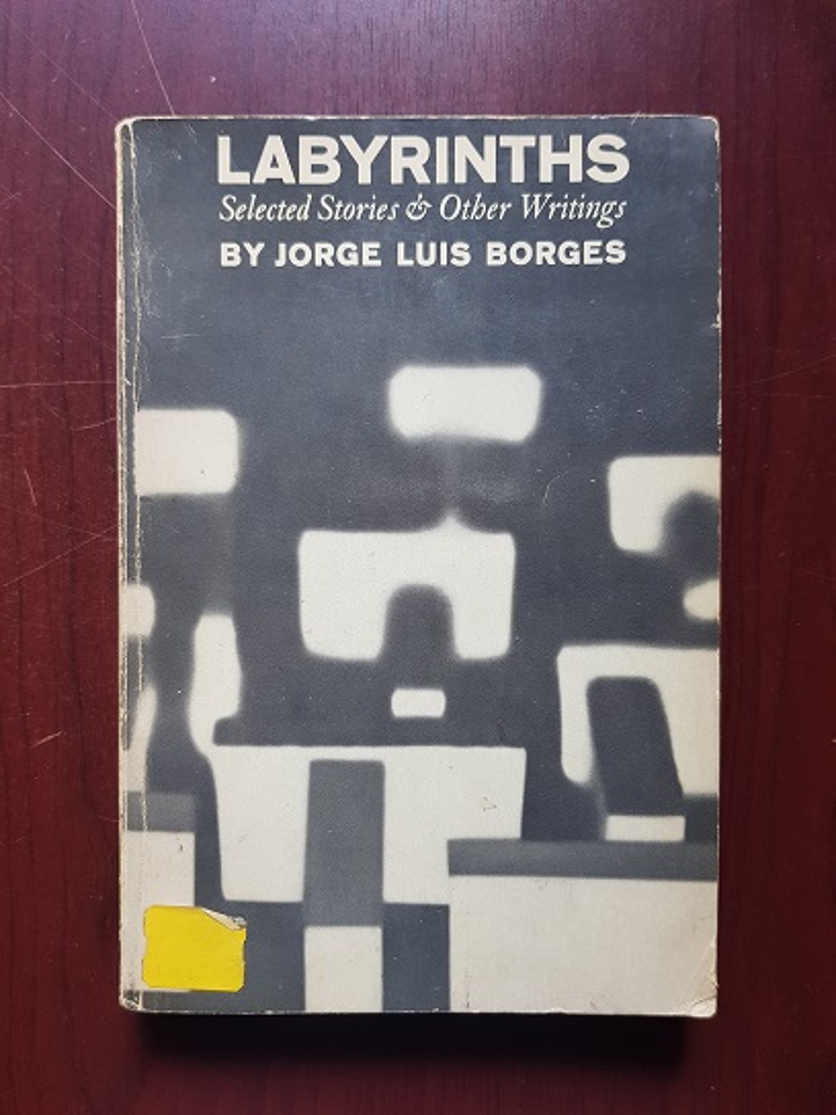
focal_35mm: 26
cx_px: 418
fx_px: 837
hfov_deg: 53.1
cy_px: 558
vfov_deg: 67.3
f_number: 1.7
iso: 200
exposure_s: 1/25
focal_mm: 4.3
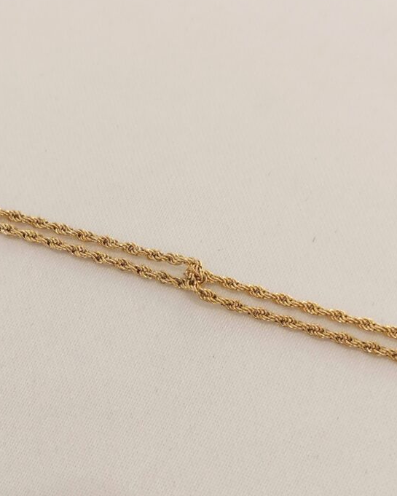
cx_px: 167
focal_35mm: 69
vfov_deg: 27.5
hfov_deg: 22.1
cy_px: 269
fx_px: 1013
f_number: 1.8
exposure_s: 1/50
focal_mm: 4.75
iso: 100
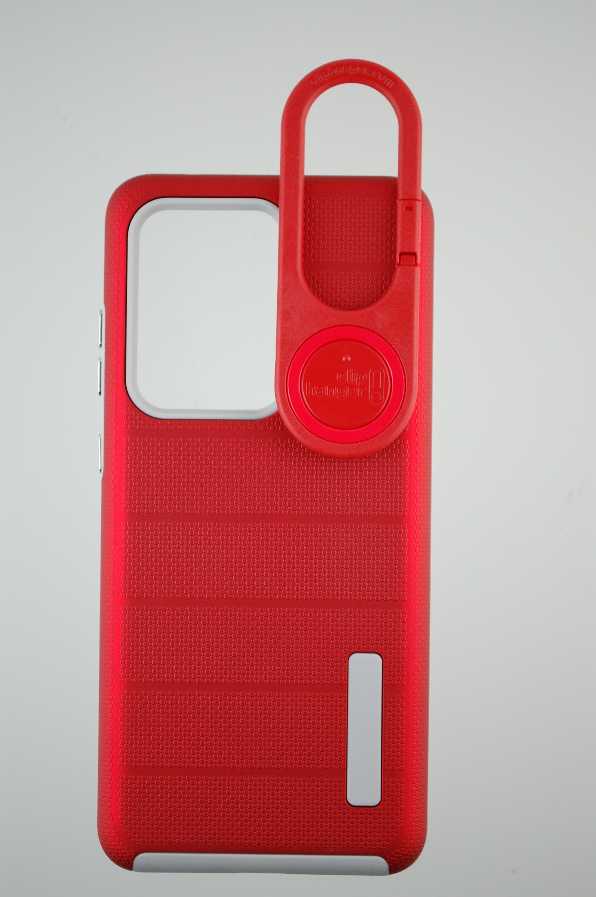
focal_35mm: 78
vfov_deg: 26.0
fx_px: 1940
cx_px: 298
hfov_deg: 17.5
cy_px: 448
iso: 640
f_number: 5.6
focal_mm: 52
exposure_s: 1/30
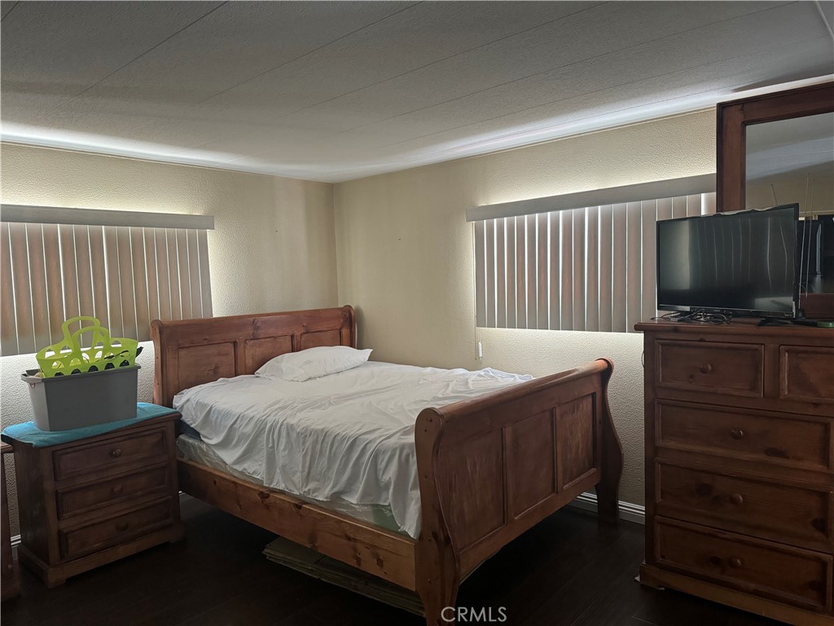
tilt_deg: -3.9
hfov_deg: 71.6
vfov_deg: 56.8
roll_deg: +2.0
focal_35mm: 24
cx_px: 417
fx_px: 578
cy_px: 313
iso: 500
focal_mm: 6.76
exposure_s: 1/60
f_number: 1.78
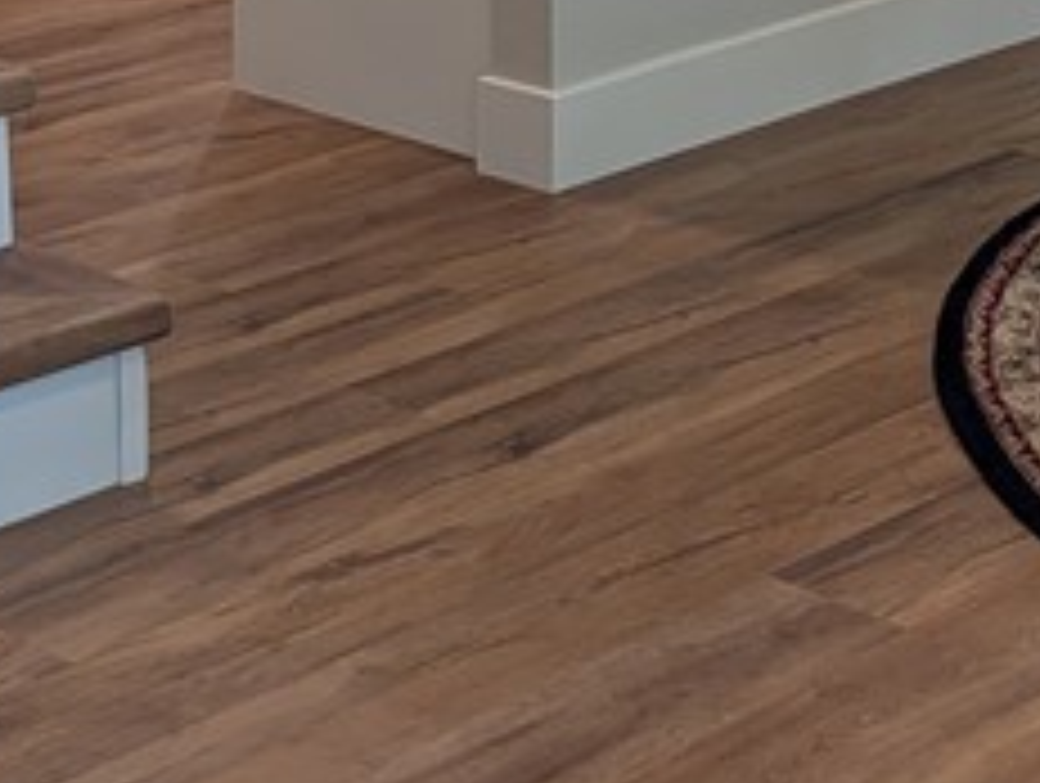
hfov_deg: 18.2
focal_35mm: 106
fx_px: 3190
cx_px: 934
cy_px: -644
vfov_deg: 12.7
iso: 18
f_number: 1.68
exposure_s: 1/339
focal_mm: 6.9
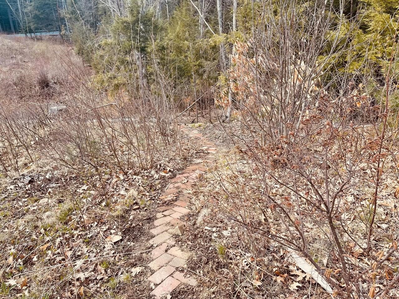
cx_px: 200
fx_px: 300
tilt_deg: -27.3
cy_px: 150
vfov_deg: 53.1
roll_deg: -1.1
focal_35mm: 26
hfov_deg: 67.3
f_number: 1.6
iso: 32
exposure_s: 1/535
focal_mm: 5.1
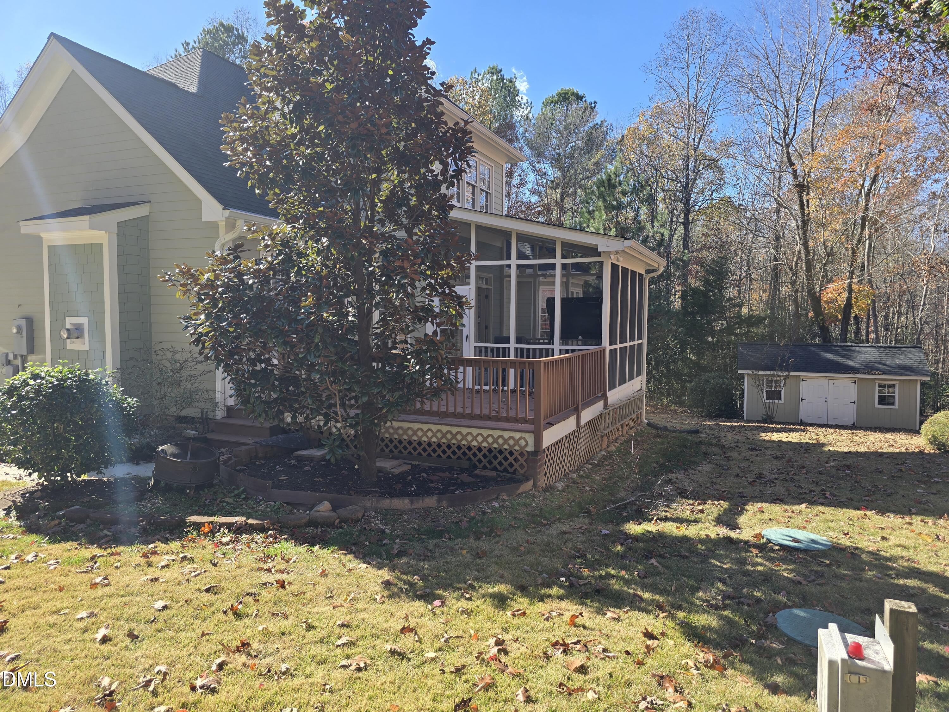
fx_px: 631
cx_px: 474
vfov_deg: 58.9
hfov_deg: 73.9
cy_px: 356
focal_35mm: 23
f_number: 1.7
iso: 12
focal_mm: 6.3
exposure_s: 1/345
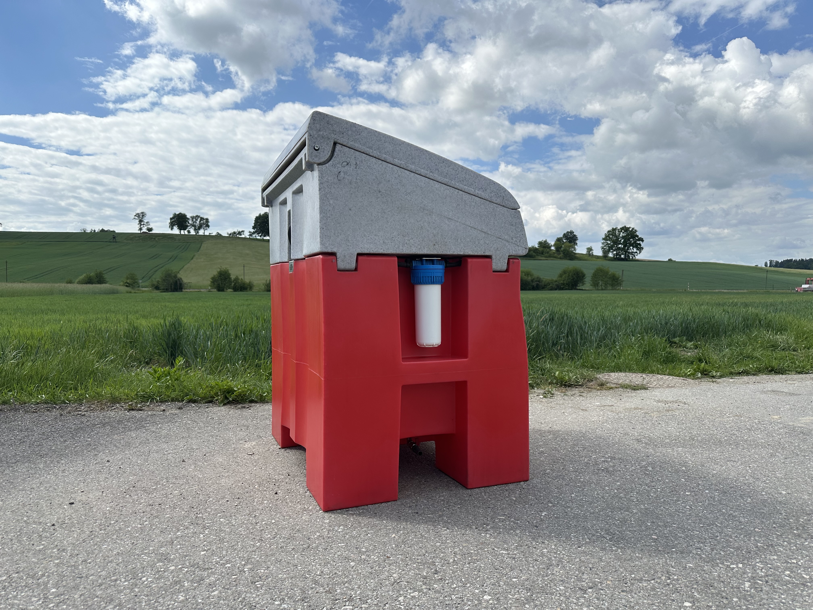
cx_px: 406
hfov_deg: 71.6
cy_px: 305
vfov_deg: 56.8
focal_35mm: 24
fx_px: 564
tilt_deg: -1.8
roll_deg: +0.5
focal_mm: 6.86
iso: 80
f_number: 1.78
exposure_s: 1/5525
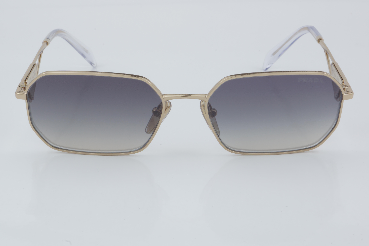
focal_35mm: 82
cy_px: 123
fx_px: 846
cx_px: 184
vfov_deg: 16.6
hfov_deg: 24.6
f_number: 32
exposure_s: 1/4
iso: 100
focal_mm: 55
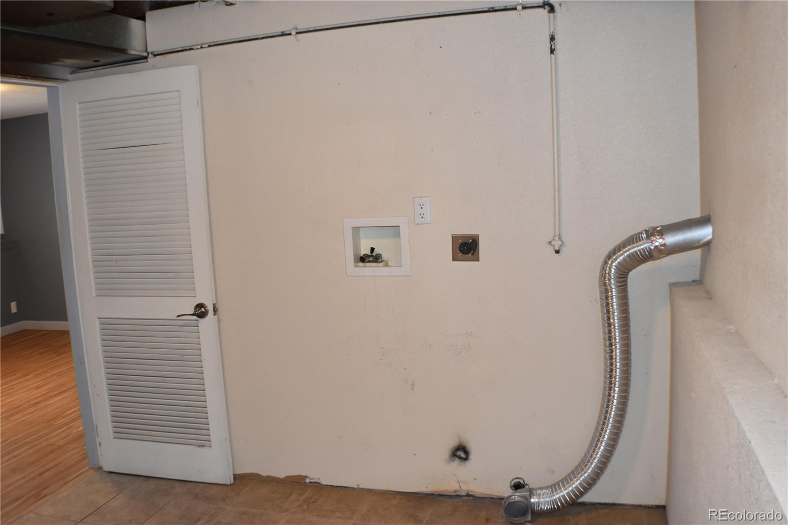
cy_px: 262
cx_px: 394
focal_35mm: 44
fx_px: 952
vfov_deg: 30.8
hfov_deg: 45.0
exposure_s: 1/80
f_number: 4.5
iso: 800
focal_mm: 29
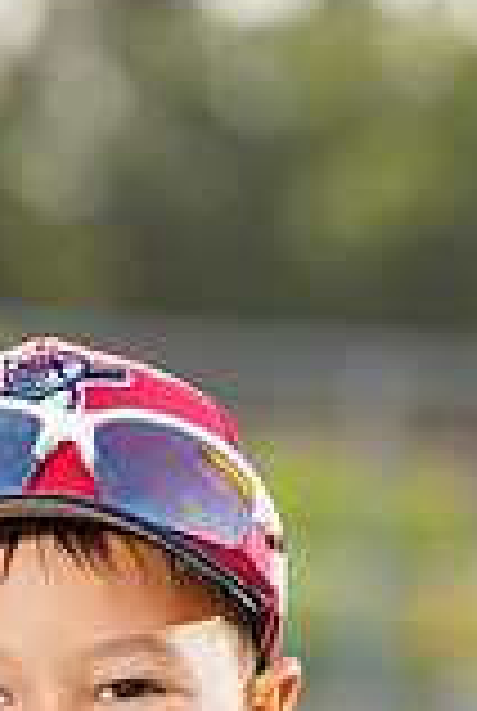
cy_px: 954
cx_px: 173
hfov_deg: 2.8
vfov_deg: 4.1
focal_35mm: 502
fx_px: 9933
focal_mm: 137
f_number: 4.5
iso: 100
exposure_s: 1/250
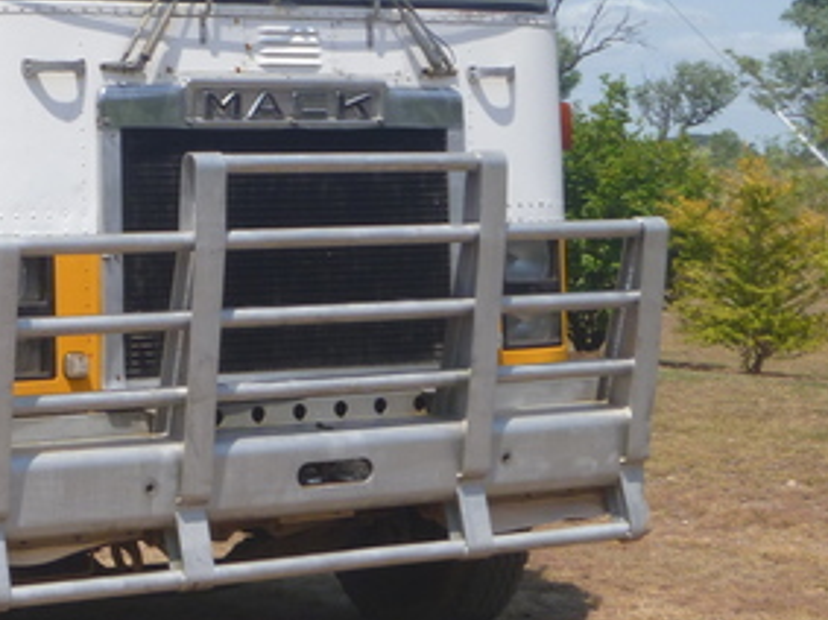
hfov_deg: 19.5
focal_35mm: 99
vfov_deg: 14.8
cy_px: 114
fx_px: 2367
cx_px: 76
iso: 80
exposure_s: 1/400
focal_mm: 6.3
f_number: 5.6
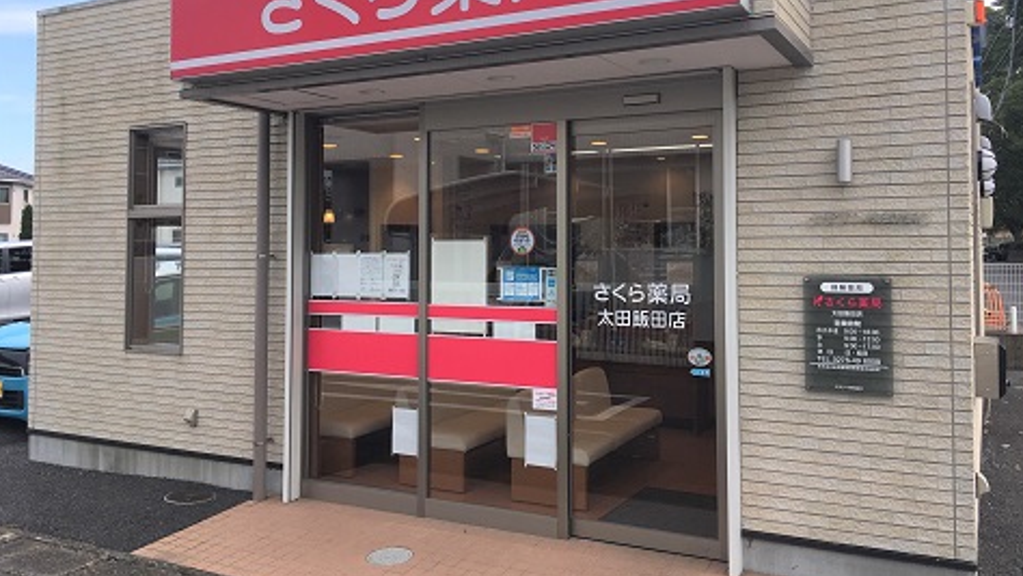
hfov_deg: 61.0
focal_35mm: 32
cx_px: 512
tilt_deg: +2.6
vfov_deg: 36.5
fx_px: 868
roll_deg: +0.0
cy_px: 214
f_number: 2.2
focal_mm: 4.15
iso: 25
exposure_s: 1/801
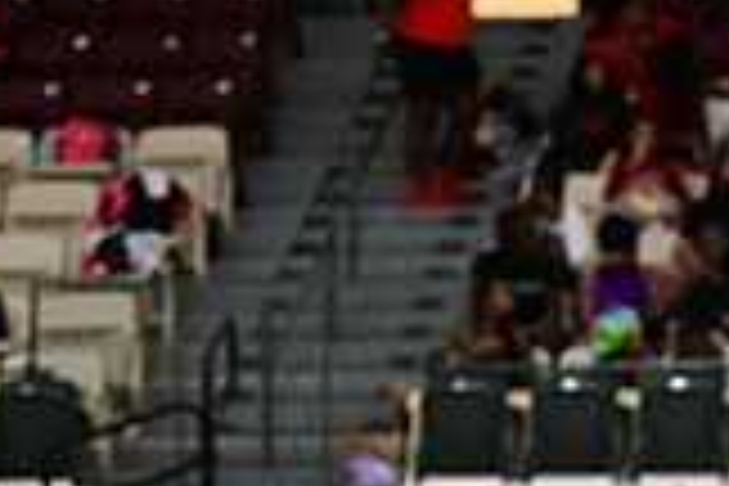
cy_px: 747
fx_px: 6905
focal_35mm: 341
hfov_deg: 6.0
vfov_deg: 4.0
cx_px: 882
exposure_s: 1/1000
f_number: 3.2
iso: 6400
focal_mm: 95
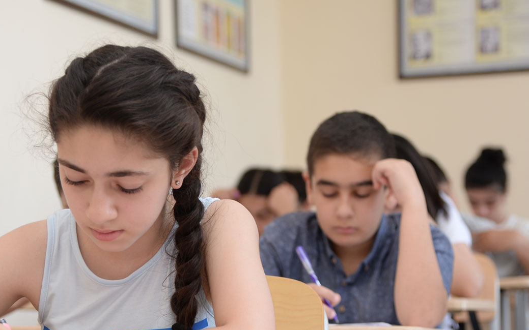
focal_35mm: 103
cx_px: 222
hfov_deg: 20.2
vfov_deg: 12.7
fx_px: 1485
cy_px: 230
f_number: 4
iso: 500
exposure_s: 1/80
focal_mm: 70
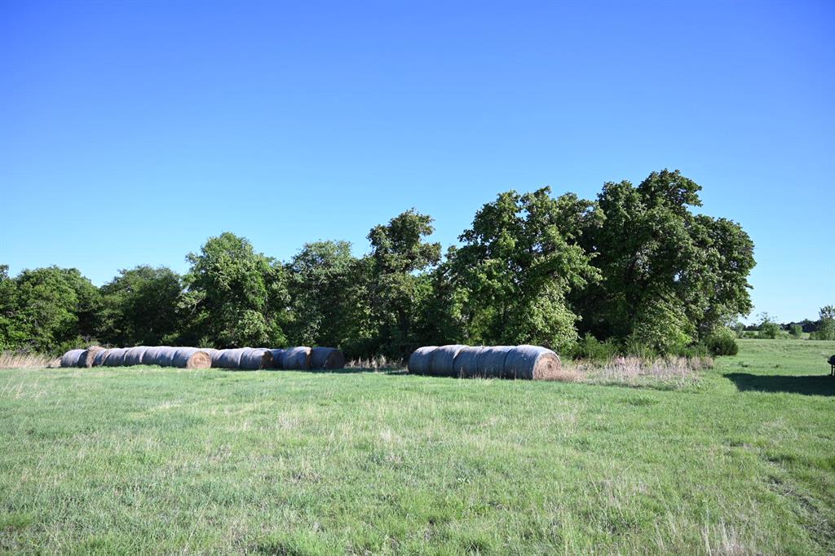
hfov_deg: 73.8
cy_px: 278
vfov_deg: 53.1
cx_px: 418
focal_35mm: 24
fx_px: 556
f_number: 4
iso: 100
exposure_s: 1/500
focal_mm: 24
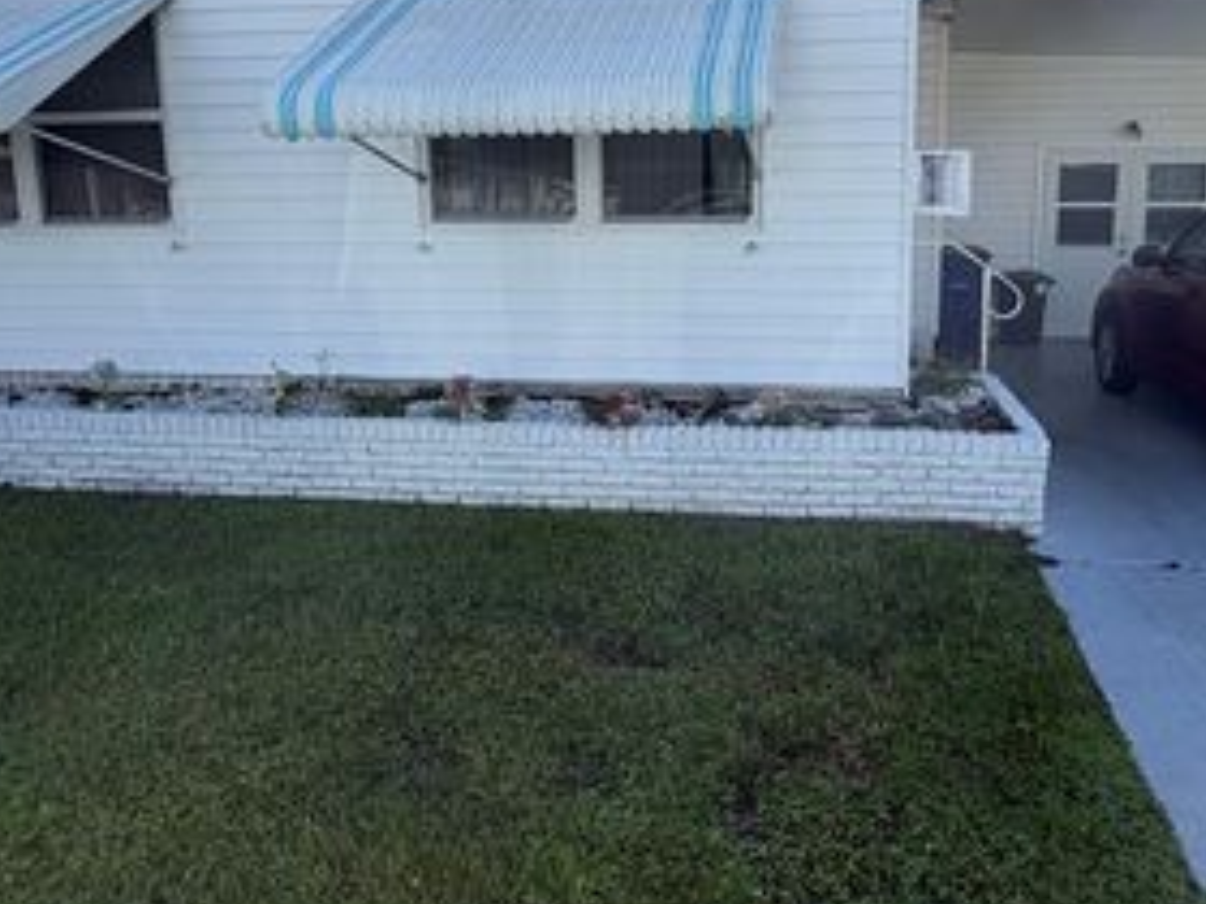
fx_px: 871
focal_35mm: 25
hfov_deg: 68.6
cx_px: 732
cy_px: 329
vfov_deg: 54.2
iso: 32
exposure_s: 1/770
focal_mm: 2.22
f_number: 2.2
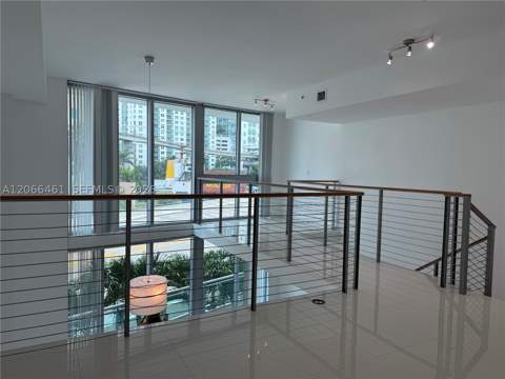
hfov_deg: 71.6
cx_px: 252
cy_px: 190
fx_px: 350
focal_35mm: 24
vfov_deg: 56.8
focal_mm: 6.76
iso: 80
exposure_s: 1/598
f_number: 1.78
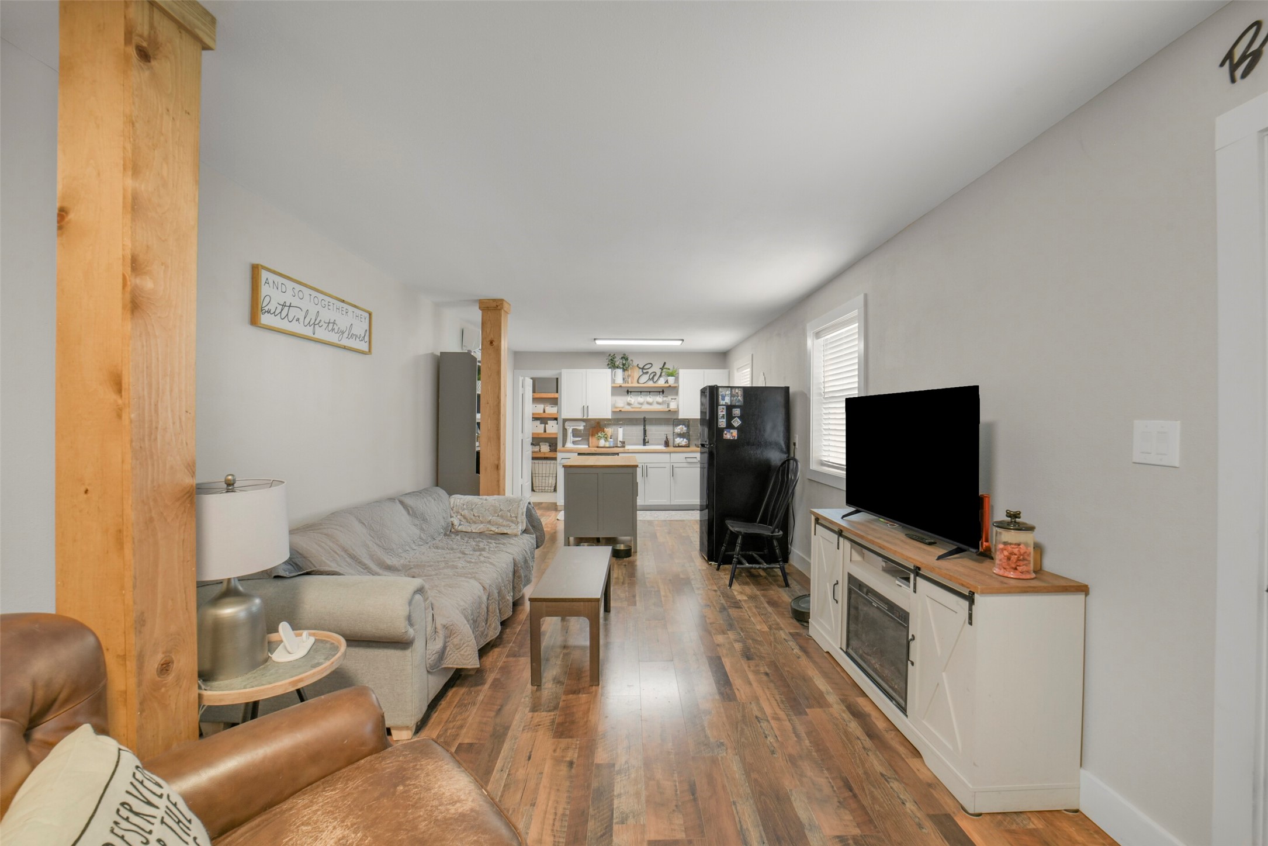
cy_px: 423
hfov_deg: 104.2
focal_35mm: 14
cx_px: 634
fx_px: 493
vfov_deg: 81.2
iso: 500
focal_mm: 14
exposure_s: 1/5
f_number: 11
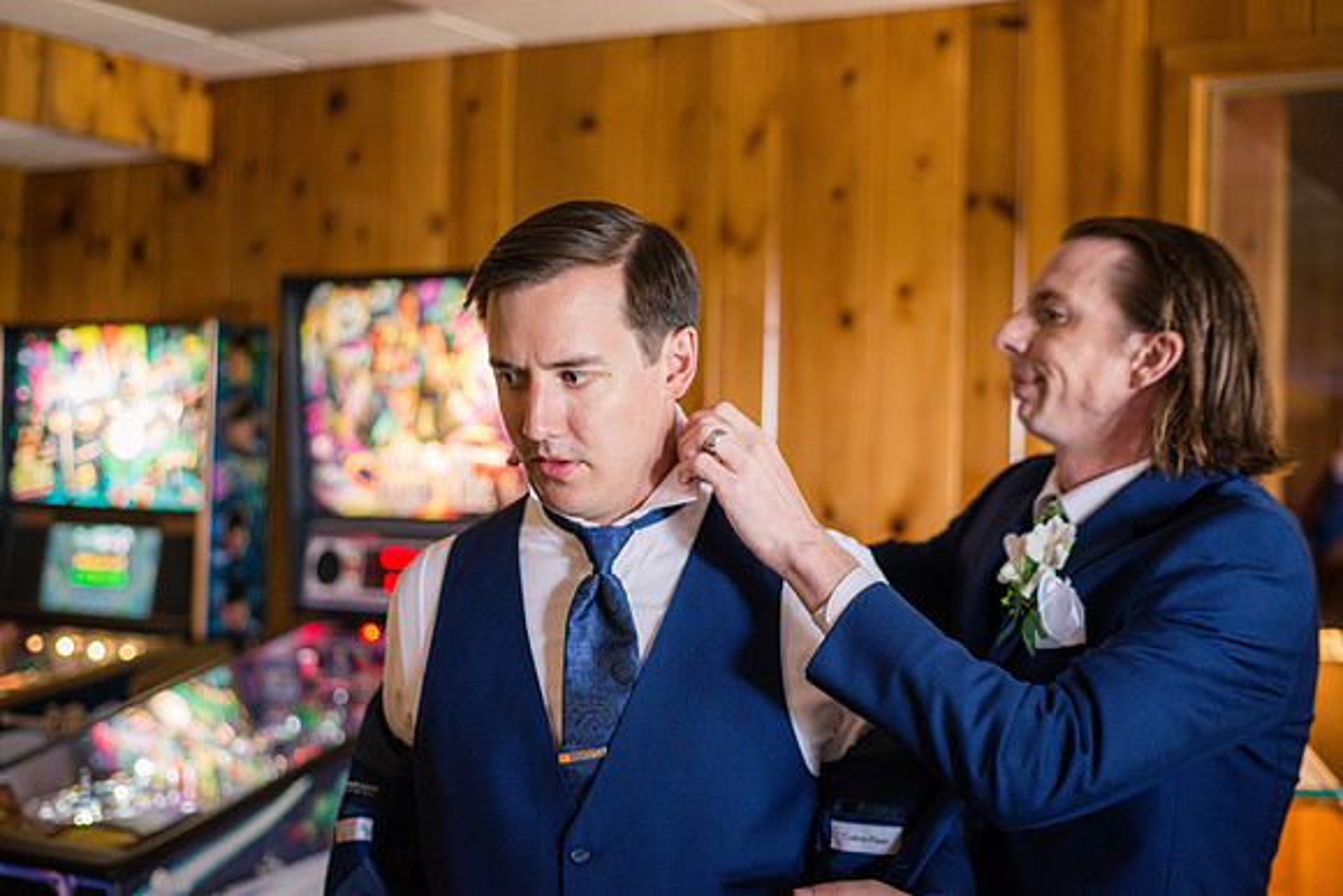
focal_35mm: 50
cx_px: 672
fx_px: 1866
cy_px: 448
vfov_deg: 27.0
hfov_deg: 39.6
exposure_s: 1/80
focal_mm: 50
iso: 800
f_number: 2.5
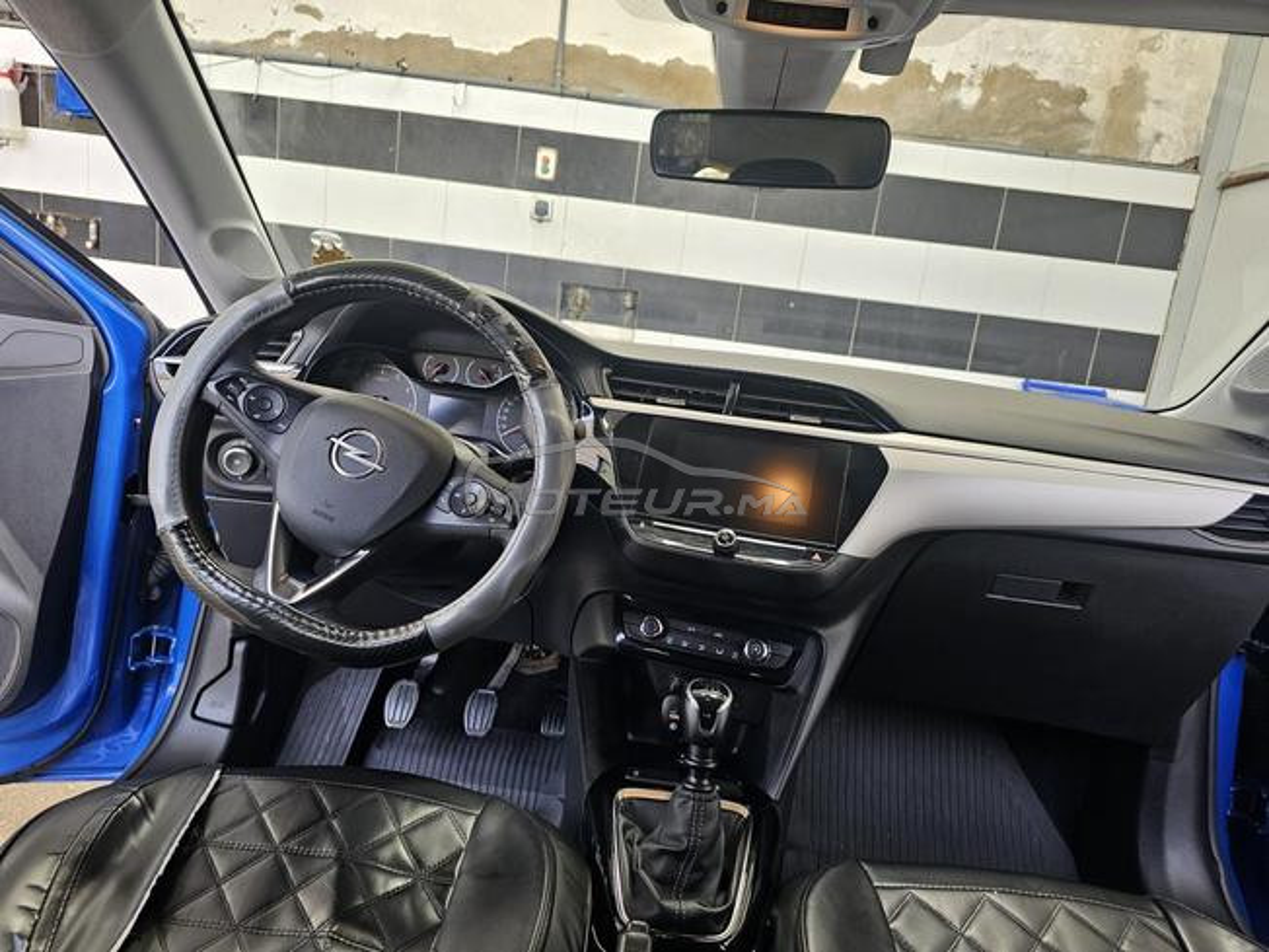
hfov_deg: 73.9
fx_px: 843
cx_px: 634
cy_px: 476
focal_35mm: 23
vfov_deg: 58.9
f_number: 1.7
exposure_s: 1/207
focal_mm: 6.3
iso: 125
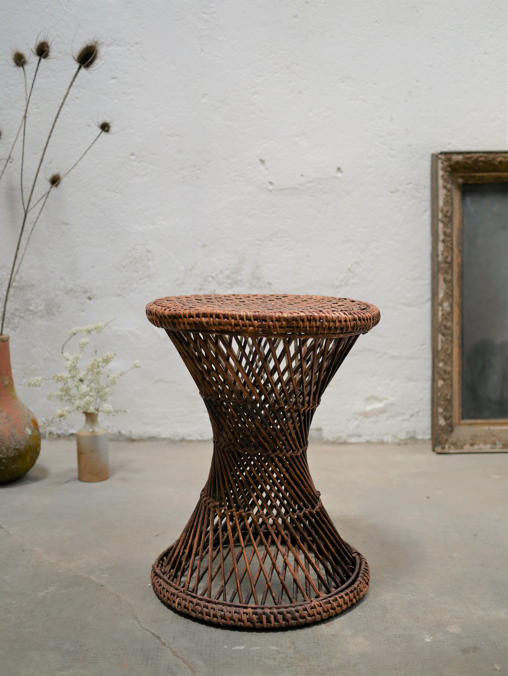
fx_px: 782
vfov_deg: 46.8
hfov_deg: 36.0
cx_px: 254
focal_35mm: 40
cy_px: 338
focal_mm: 20
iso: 200
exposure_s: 1/60
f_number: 1.7
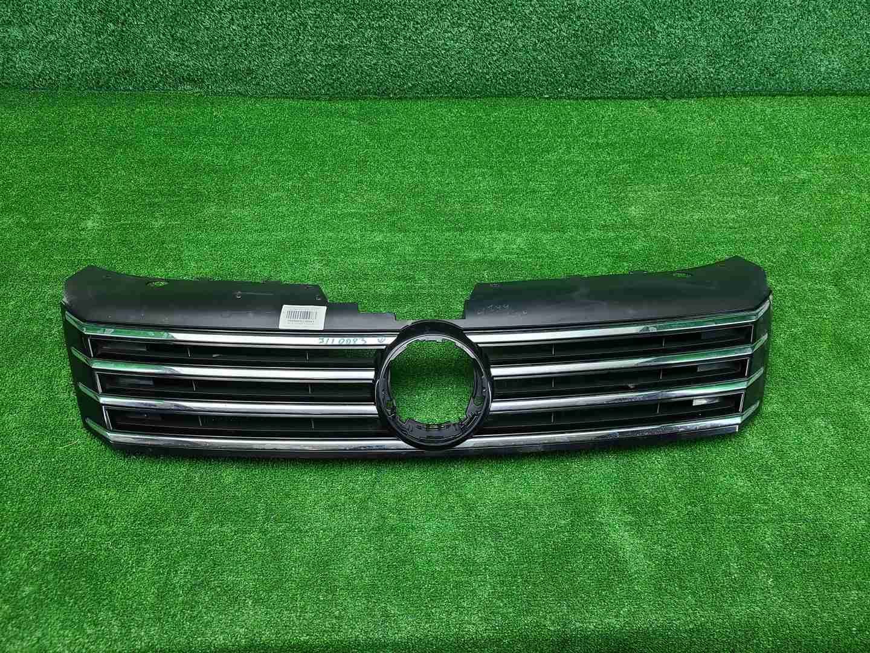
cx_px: 435
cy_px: 326
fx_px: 653
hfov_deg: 67.3
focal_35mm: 26
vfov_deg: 53.1
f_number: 1.8
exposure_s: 1/50
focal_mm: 5.4
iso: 164
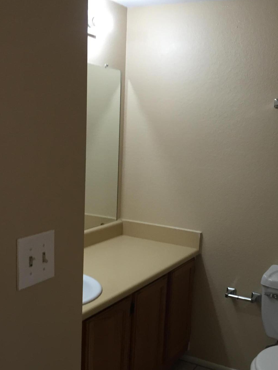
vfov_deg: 43.6
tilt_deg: -11.1
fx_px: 460
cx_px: 165
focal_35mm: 43
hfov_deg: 33.5
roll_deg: -3.9
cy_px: 227
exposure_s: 1/30
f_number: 2.2
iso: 100
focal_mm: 4.15
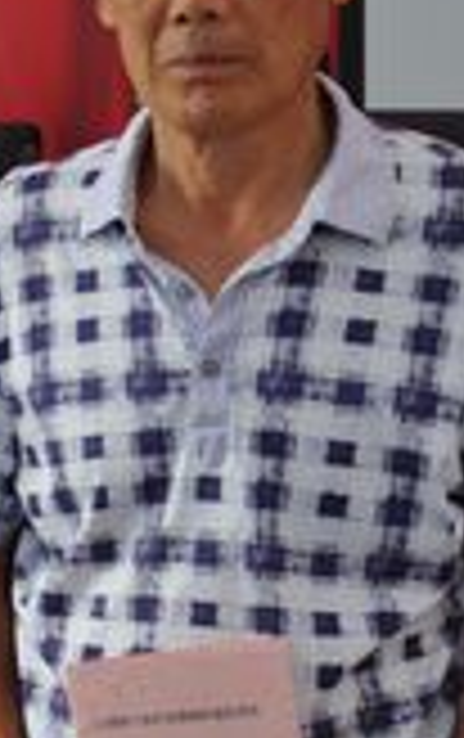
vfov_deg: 16.0
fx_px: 2621
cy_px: 248
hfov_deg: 9.7
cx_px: -311
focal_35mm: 130
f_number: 4.2
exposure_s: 1/20
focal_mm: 28
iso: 400
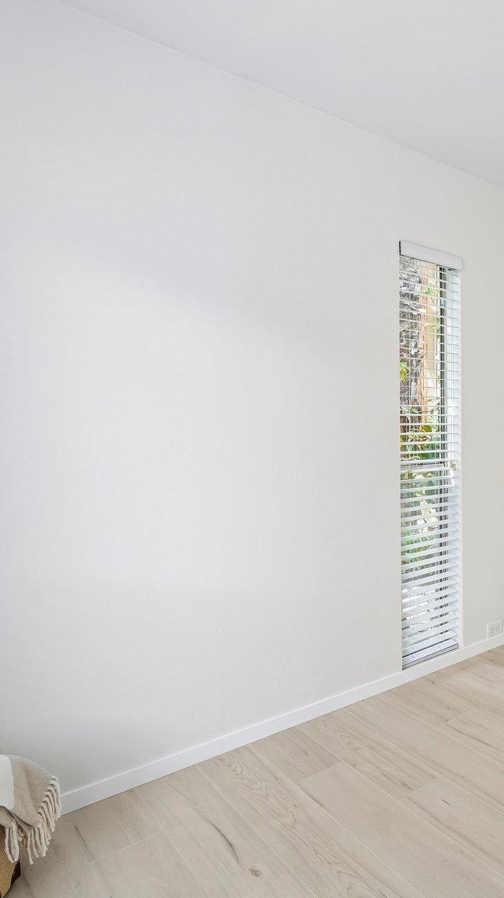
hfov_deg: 44.1
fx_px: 547
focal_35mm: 23
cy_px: 432
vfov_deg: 78.7
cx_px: 473
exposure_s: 1/25
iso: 640
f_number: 8
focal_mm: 14
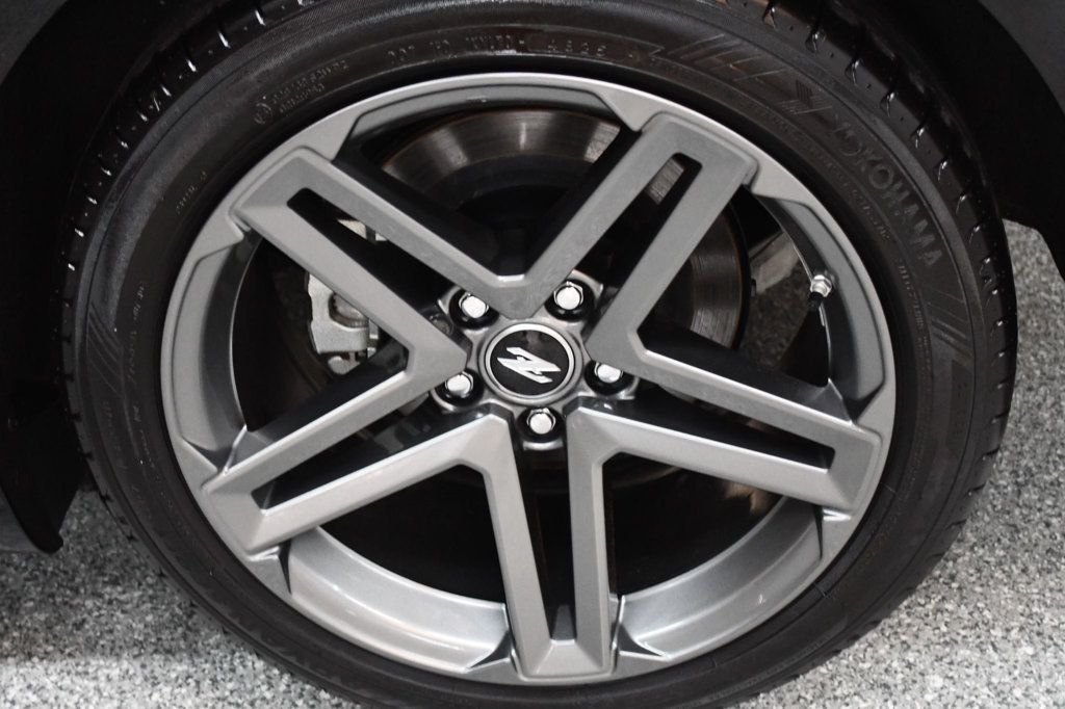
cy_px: 354
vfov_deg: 22.6
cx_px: 532
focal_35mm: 60
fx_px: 1774
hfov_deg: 33.4
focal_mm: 40
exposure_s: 1/60
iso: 4000
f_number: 5.3
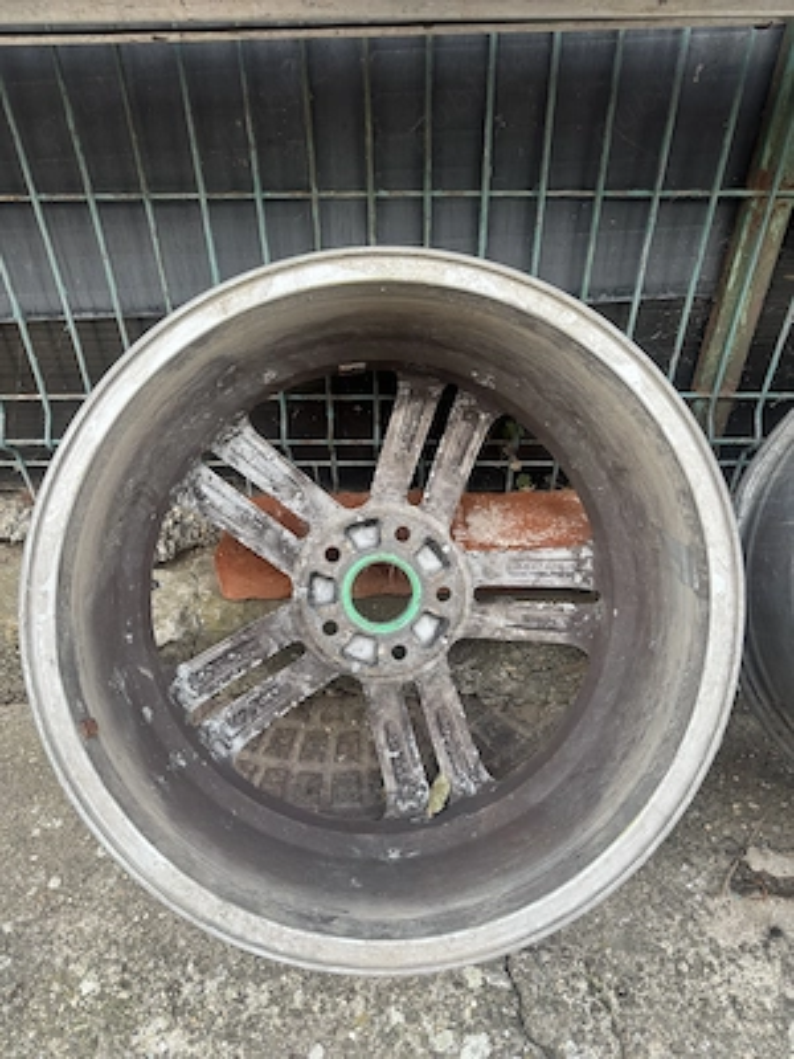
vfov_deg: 71.6
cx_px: 397
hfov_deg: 56.8
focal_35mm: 24
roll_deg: +0.7
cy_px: 530
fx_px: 734
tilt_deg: -38.0
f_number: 1.78
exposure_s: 1/121
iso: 125
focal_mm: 6.76
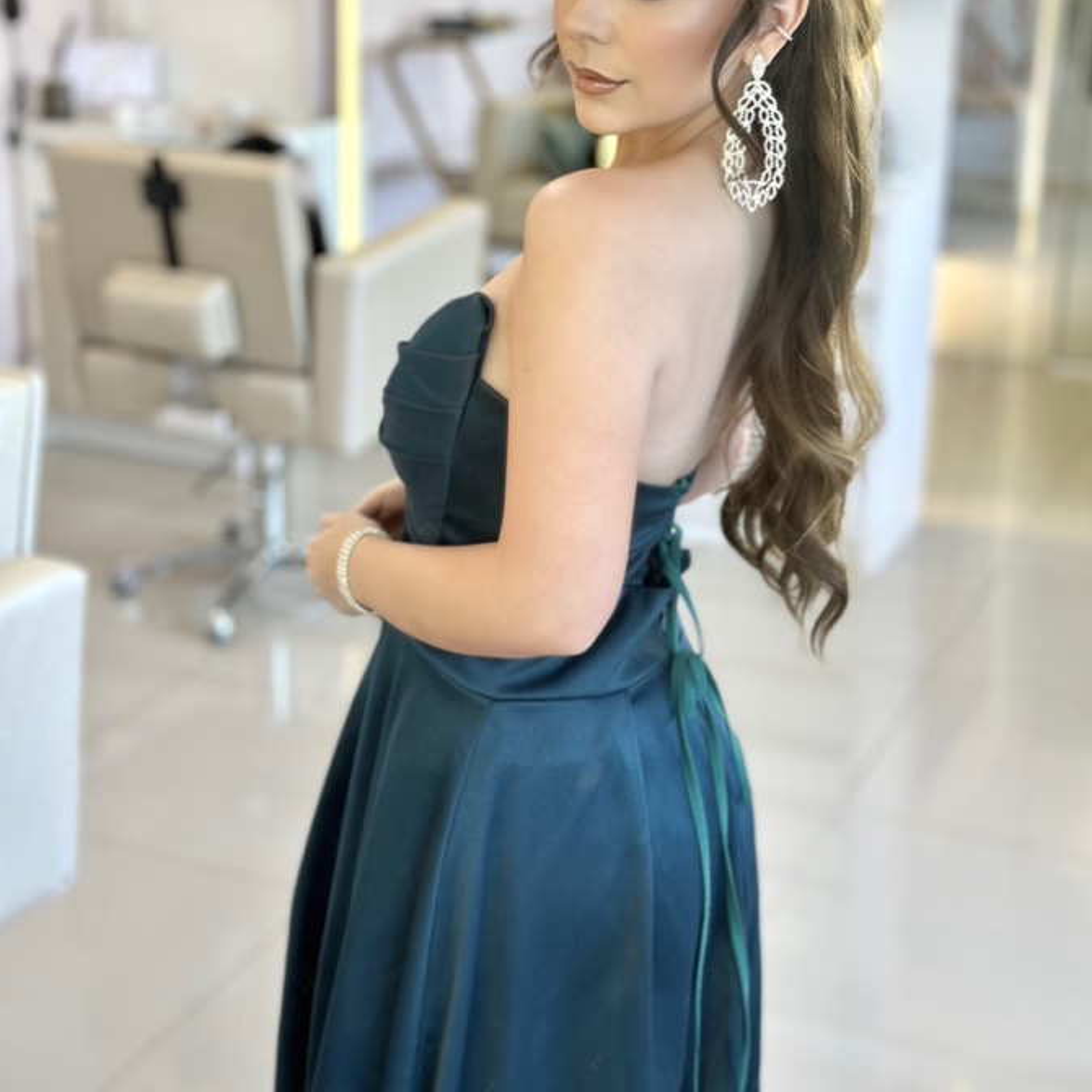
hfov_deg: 30.0
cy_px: 391
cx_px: 548
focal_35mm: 57
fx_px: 2034
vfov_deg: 29.9
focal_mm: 6.86
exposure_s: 1/120
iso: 100
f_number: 1.78
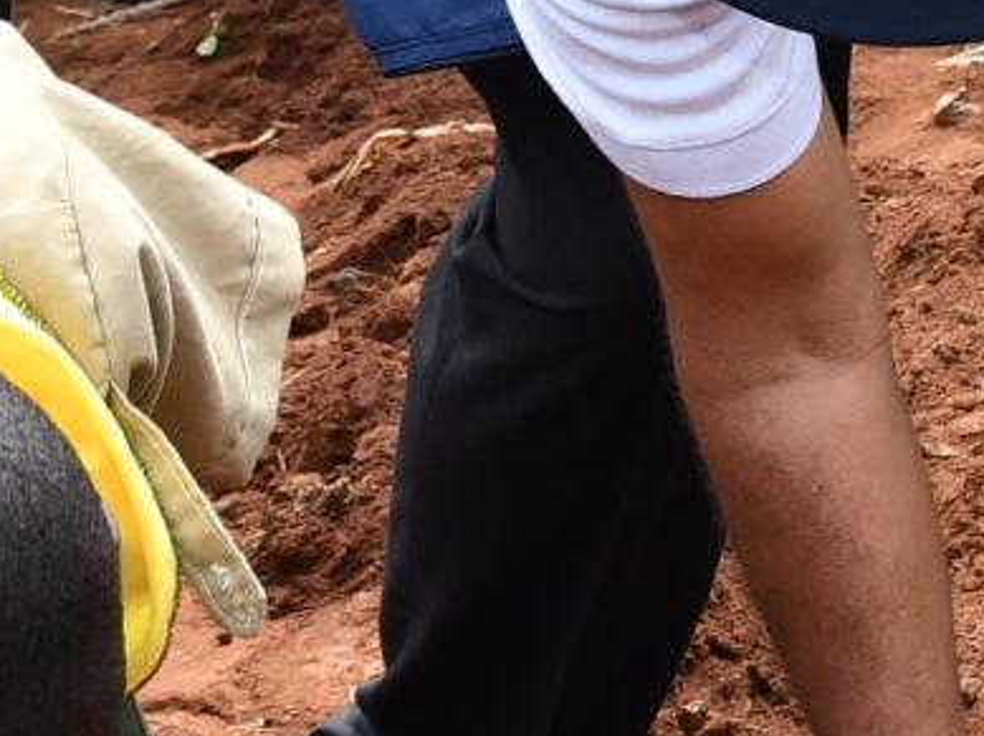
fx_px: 7554
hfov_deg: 7.3
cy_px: -173
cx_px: 1437
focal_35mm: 266
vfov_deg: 5.6
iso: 220
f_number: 5.6
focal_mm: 28
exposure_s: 1/250
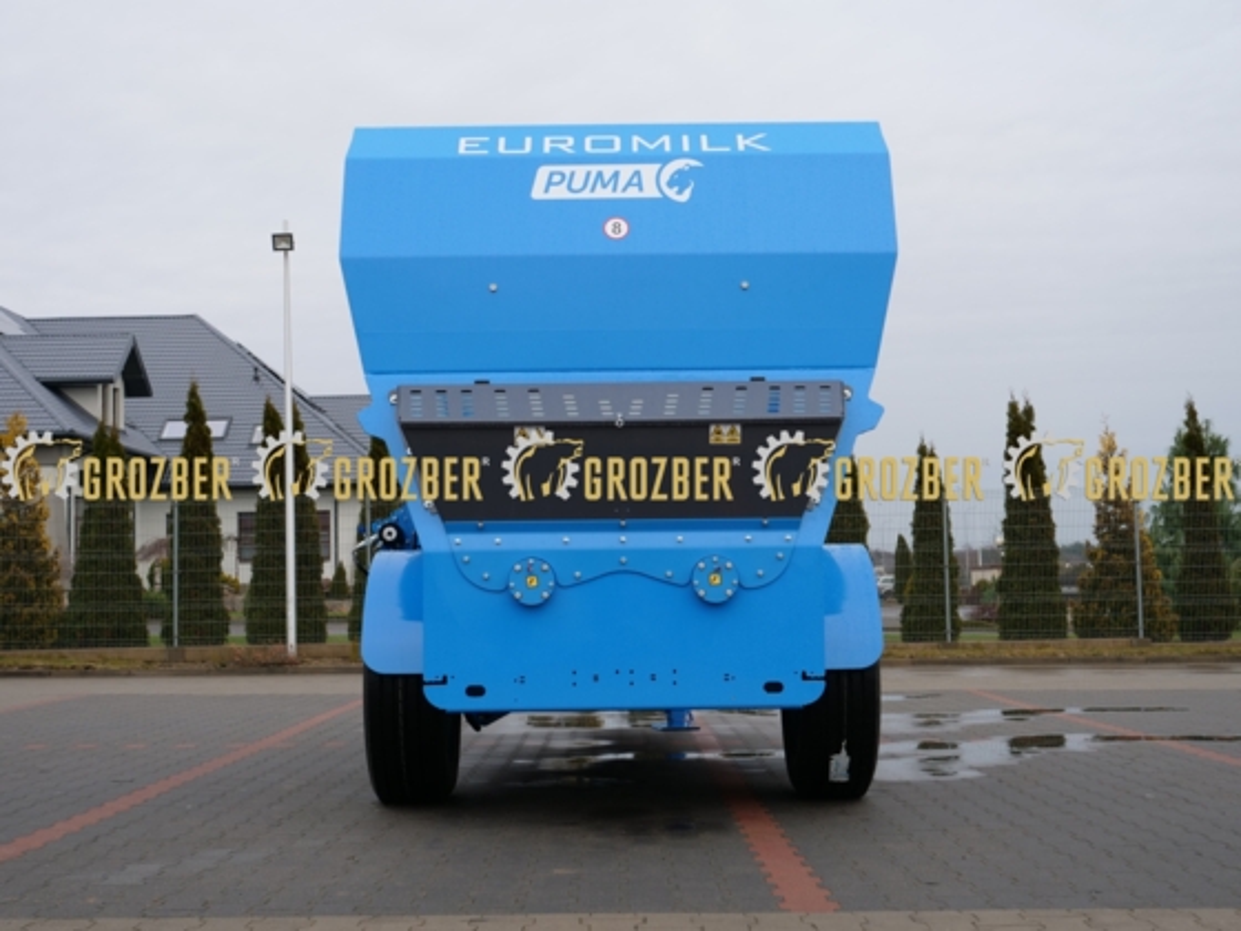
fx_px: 1649
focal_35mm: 46
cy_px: 466
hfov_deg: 41.2
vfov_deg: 31.5
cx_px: 620
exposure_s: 1/160
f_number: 4
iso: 200
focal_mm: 23
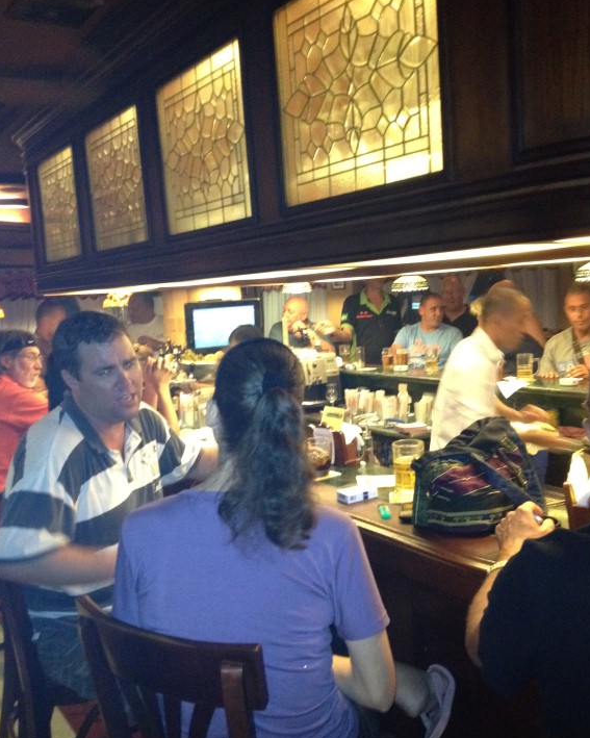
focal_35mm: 37
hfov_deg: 40.1
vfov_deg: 49.1
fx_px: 808
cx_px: 297
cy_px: 395
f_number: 2.4
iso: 500
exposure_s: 1/16
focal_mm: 4.28
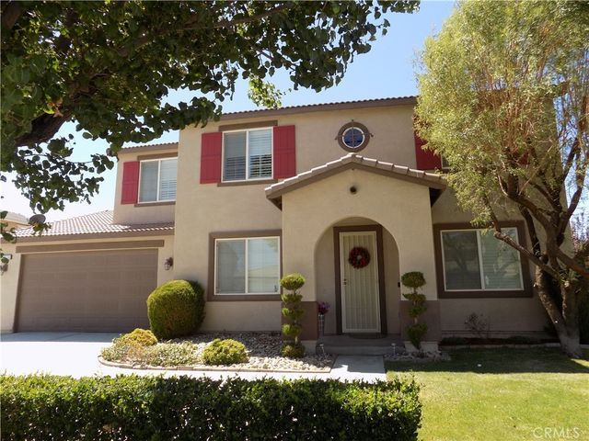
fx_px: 391
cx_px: 294
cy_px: 220
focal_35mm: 23
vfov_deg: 58.9
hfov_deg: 73.9
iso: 80
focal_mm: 4
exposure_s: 1/400
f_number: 3.1
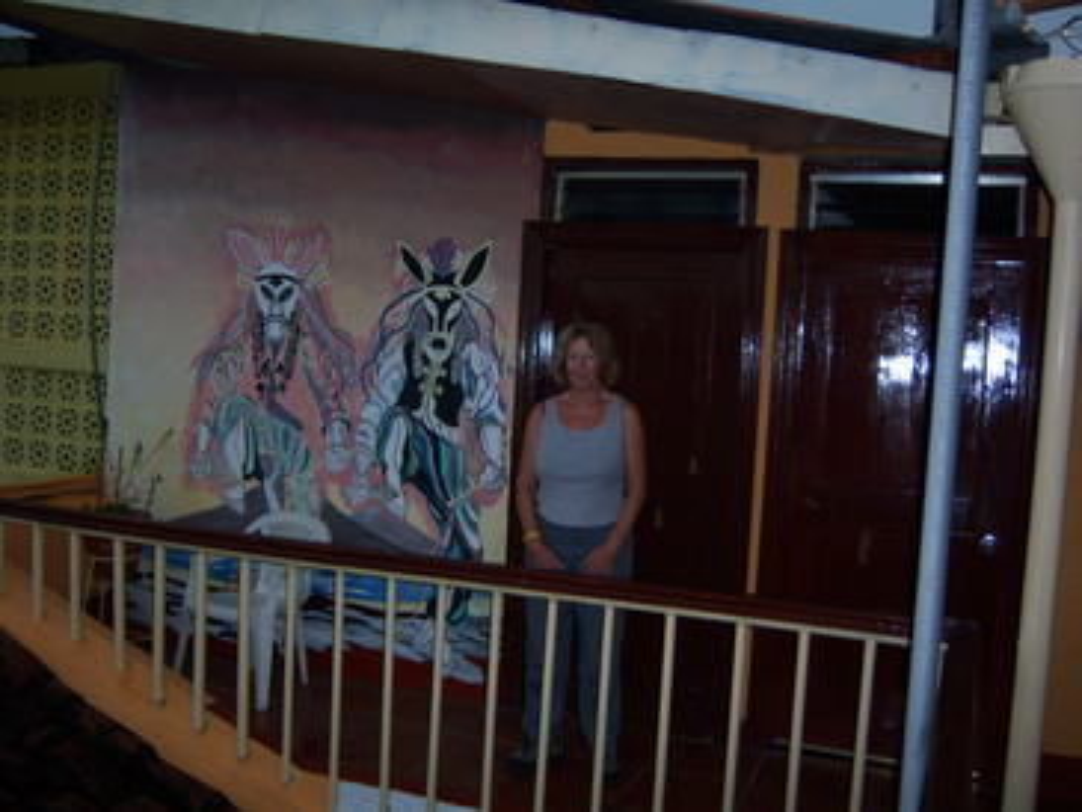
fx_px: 1126
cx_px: 541
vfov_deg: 39.7
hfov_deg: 51.3
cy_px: 406
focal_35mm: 36
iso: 160
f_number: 2.8
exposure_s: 1/60
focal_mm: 7.5
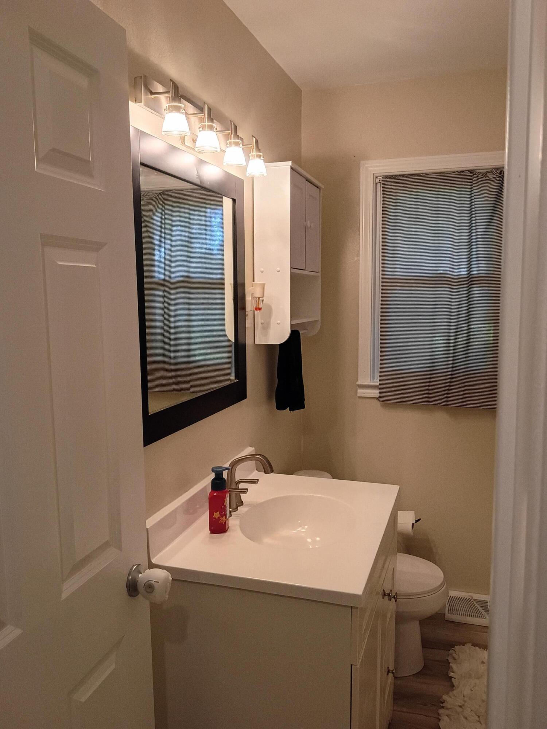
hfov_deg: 49.7
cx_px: 274
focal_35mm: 28
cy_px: 364
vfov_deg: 63.4
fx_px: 590
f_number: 2.2
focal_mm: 3.42
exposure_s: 1/40
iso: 804
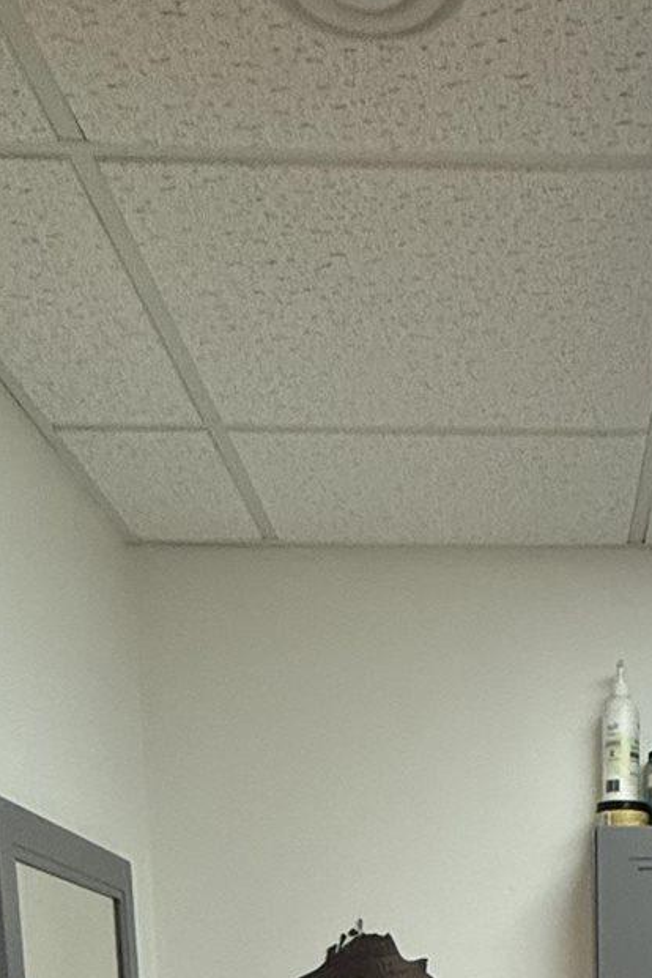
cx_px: 616
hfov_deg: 24.2
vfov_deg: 28.5
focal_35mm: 54
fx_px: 1467
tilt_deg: -10.4
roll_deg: +0.2
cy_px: 1343
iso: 320
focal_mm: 2.22
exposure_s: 1/120
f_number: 2.2
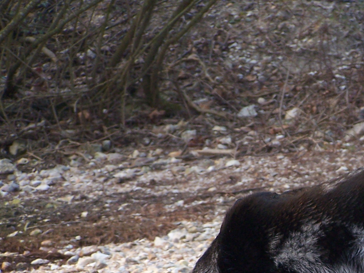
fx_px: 4207
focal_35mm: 400
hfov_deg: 4.9
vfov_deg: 3.7
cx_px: 359
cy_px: 250
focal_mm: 31.3
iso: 140
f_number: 3.2
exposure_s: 1/125
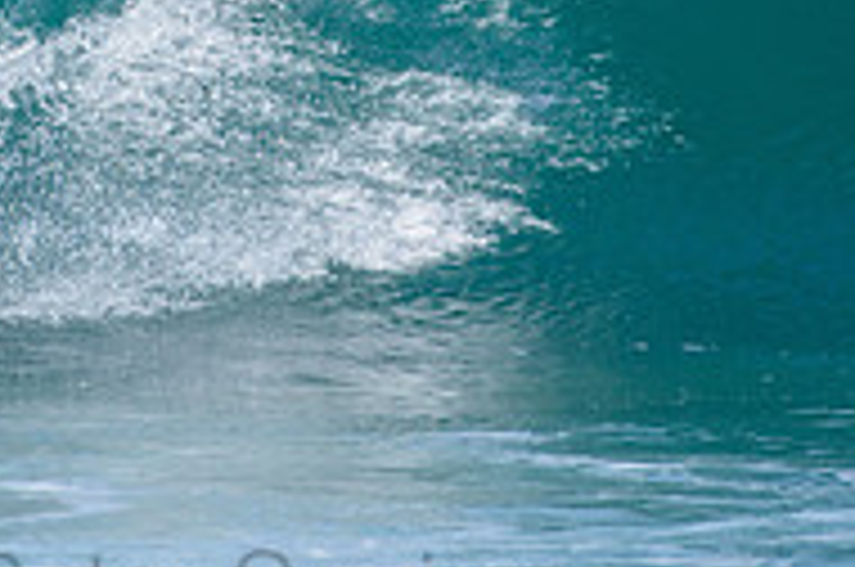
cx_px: 225
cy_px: -155
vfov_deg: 0.9
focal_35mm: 1530
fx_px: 36276
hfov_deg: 1.4
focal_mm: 500
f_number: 5.6
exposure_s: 1/2000
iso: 160
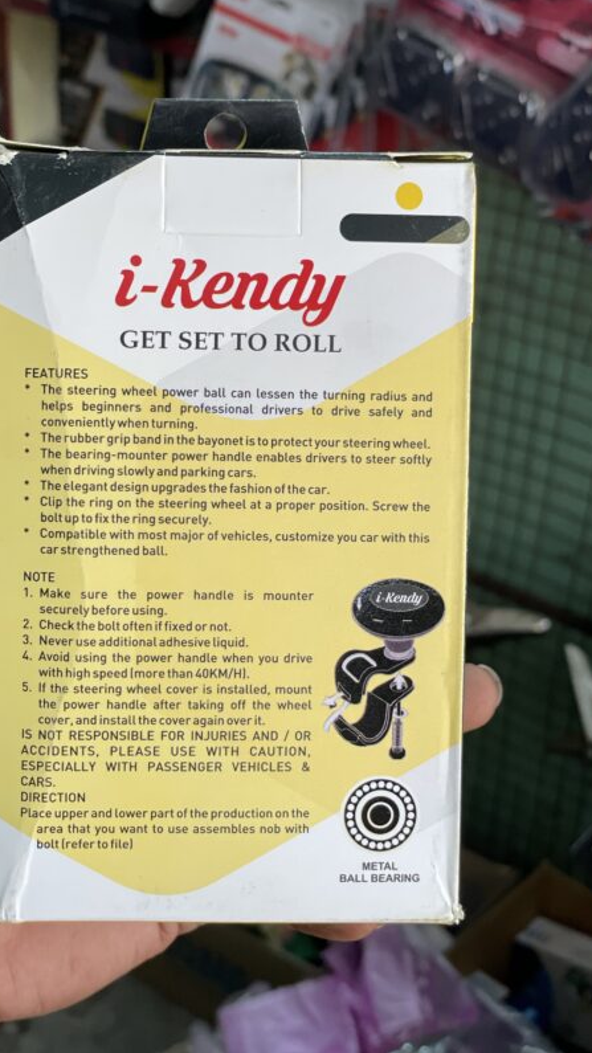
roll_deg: -0.1
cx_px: 224
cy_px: 526
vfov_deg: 36.6
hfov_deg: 21.0
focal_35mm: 57
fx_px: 1591
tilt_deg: -28.3
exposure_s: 1/100
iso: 80
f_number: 2
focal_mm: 6
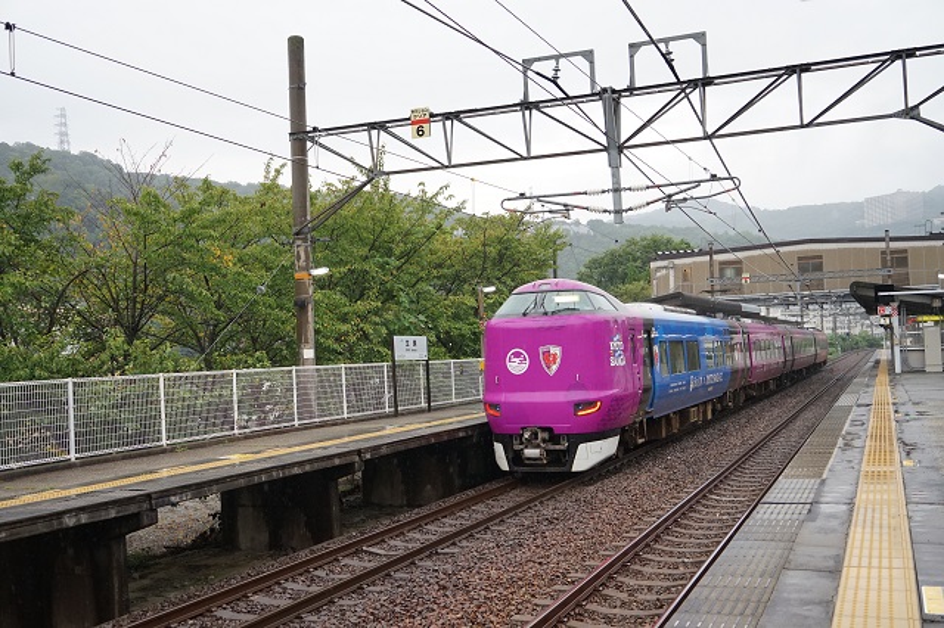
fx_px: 943
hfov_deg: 53.2
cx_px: 472
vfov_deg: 36.8
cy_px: 314
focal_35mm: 36
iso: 1600
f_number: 4
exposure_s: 1/500
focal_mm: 36
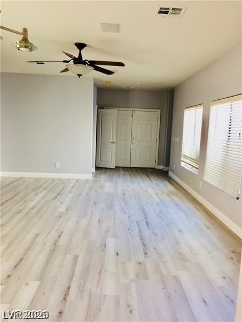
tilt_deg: -8.1
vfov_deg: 61.7
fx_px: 270
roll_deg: -1.0
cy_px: 161
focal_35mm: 29
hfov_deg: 48.2
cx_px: 121
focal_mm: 4.15
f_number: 2.2
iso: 50
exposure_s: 1/30
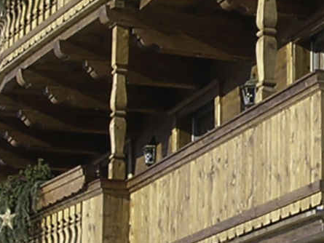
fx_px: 1638
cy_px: 112
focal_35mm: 175
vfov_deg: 8.5
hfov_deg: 11.1
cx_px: 350
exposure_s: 1/270
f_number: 5.6
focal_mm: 5.8
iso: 100
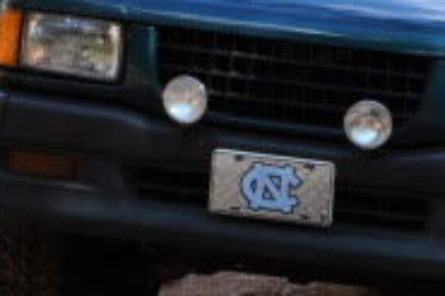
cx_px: 853
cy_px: -143
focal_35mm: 402
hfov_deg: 5.1
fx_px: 4965
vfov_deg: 3.4
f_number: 6.3
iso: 200
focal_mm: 62
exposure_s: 1/160
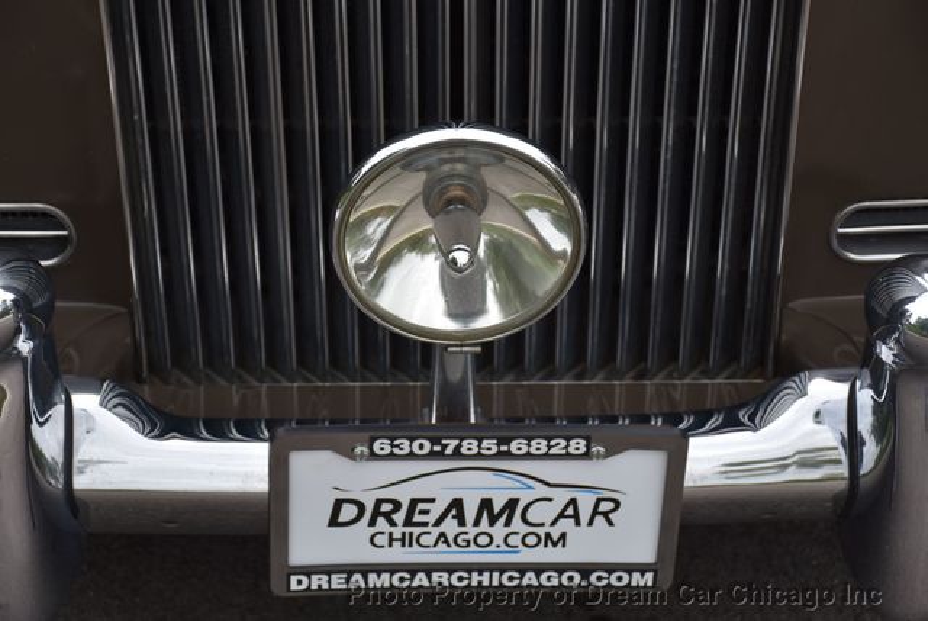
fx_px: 2322
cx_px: 464
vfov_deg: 15.2
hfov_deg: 22.6
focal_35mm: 90
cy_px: 310
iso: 125
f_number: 5
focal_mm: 60
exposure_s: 1/250
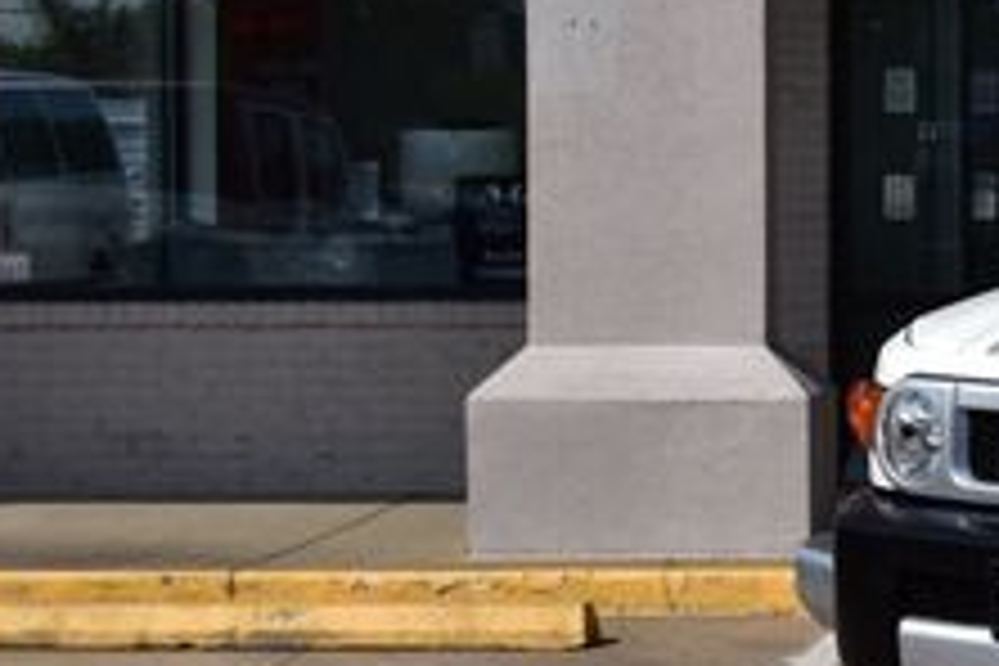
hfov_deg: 13.4
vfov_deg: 9.3
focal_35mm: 147
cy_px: 212
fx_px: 4079
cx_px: 1314
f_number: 11
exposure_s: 1/640
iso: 200
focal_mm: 34
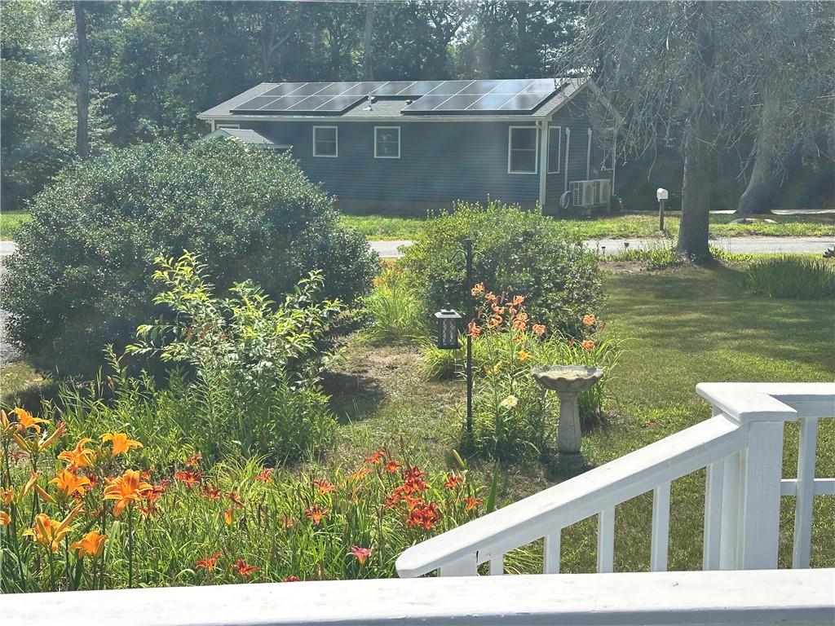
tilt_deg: -8.2
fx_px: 1158
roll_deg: -1.5
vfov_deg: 30.3
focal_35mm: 48
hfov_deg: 39.7
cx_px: 418
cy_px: 313
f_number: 1.78
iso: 64
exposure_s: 1/2976
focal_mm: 6.86
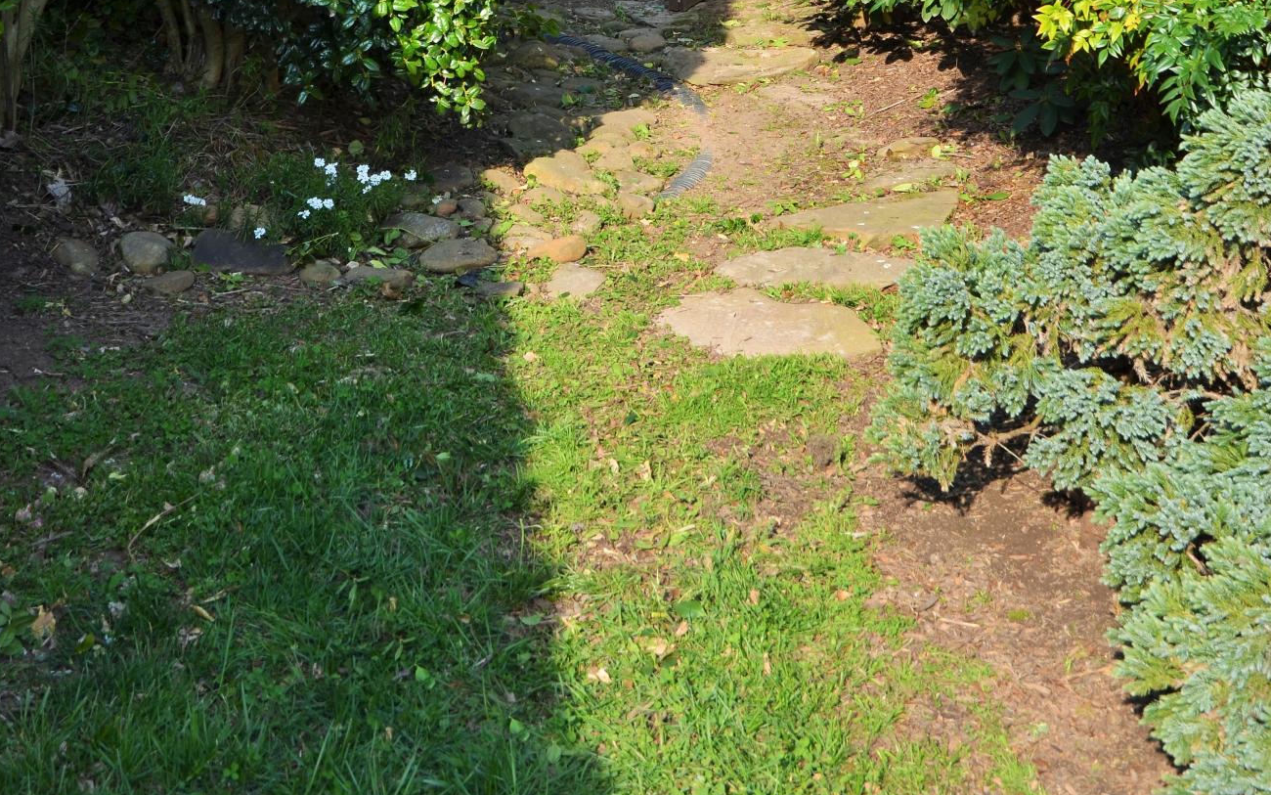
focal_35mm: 61
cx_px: 628
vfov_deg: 20.1
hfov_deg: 33.5
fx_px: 2113
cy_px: -143
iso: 200
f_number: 7.1
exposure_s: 1/200
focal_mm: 26
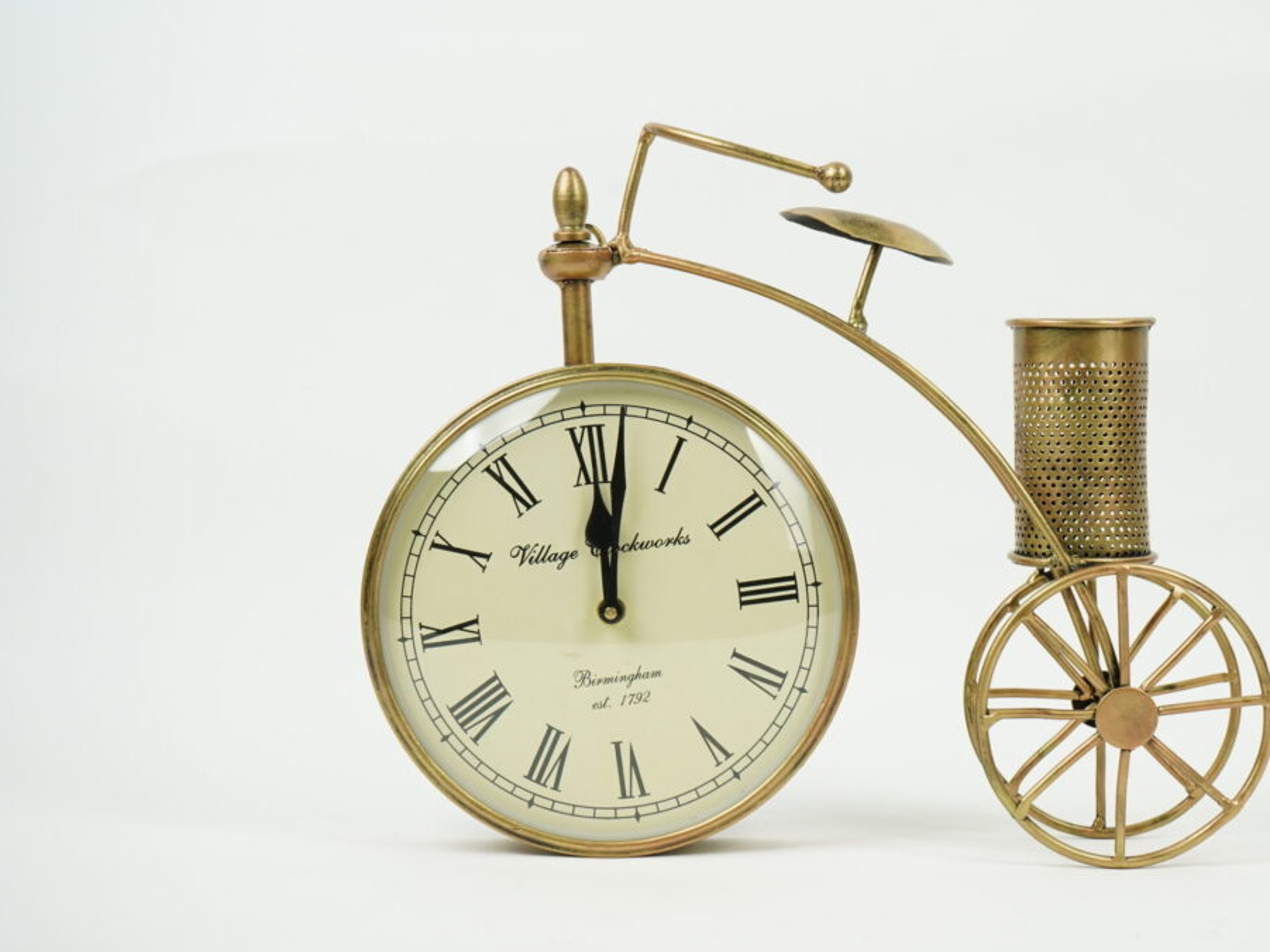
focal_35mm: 64
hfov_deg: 30.1
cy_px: 483
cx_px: 810
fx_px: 2348
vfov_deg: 22.9
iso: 1250
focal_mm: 50
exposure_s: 1/320
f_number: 6.3
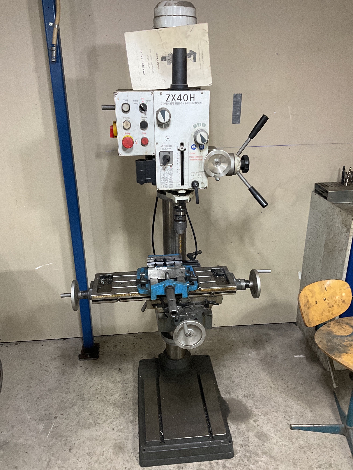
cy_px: 235
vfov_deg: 61.7
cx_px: 176
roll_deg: -0.4
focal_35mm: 29
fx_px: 394
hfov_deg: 48.2
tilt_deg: -21.4
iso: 125
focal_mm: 3
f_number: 1.8
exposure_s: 1/60
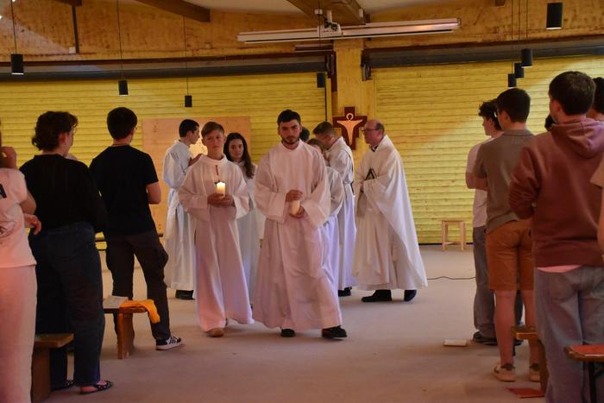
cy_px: 202
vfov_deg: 21.6
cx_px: 302
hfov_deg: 31.9
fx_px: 1057
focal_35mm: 63
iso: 6400
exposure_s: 1/60
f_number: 4.5
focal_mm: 42
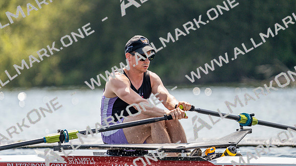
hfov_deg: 3.7
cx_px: 148
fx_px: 4615
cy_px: 91
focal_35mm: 588
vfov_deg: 2.1
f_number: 6.3
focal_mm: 559
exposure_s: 1/1600
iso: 320
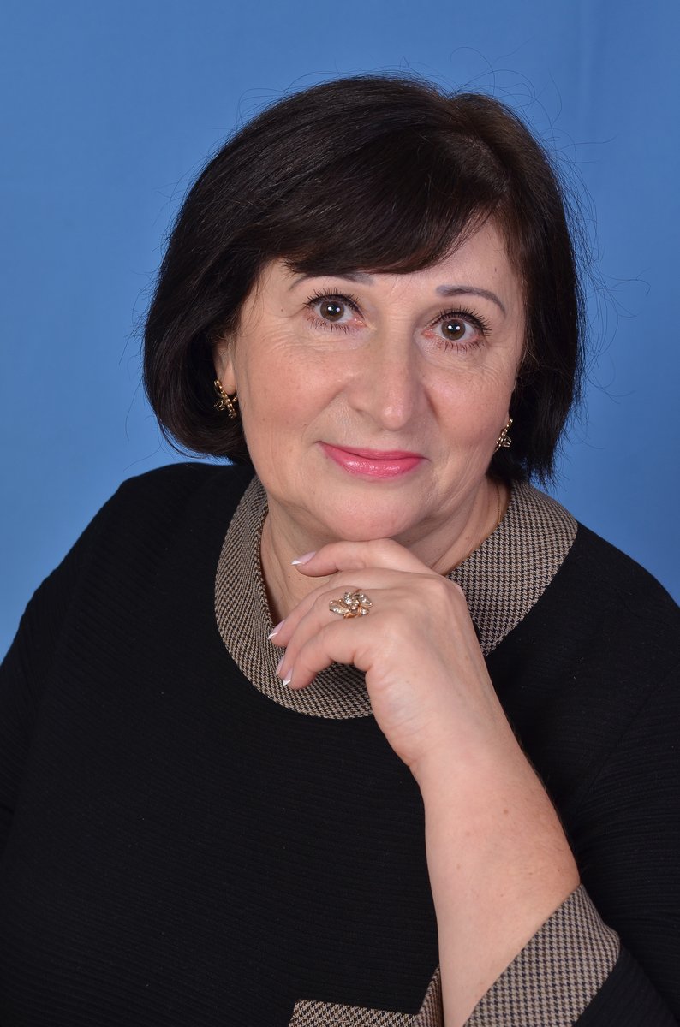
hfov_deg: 18.1
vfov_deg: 27.1
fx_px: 2136
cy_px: 514
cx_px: 340
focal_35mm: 75
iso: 200
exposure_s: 1/200
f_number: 6.3
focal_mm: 50
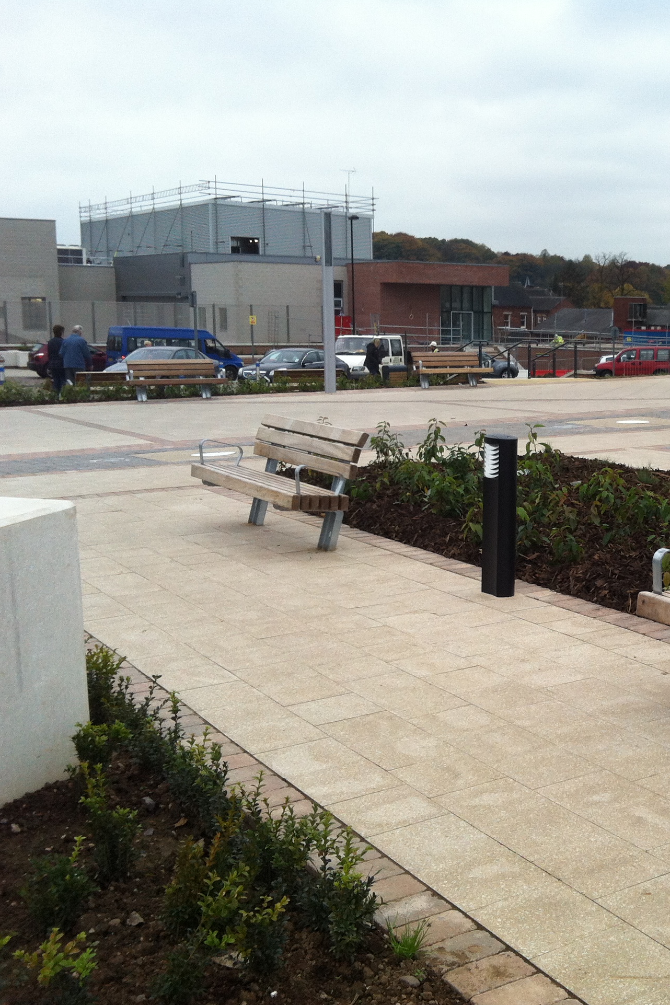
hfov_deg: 26.5
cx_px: 616
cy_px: 500
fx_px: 1368
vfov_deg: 40.3
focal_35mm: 49
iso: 80
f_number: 2.8
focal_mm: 3.85
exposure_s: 1/185
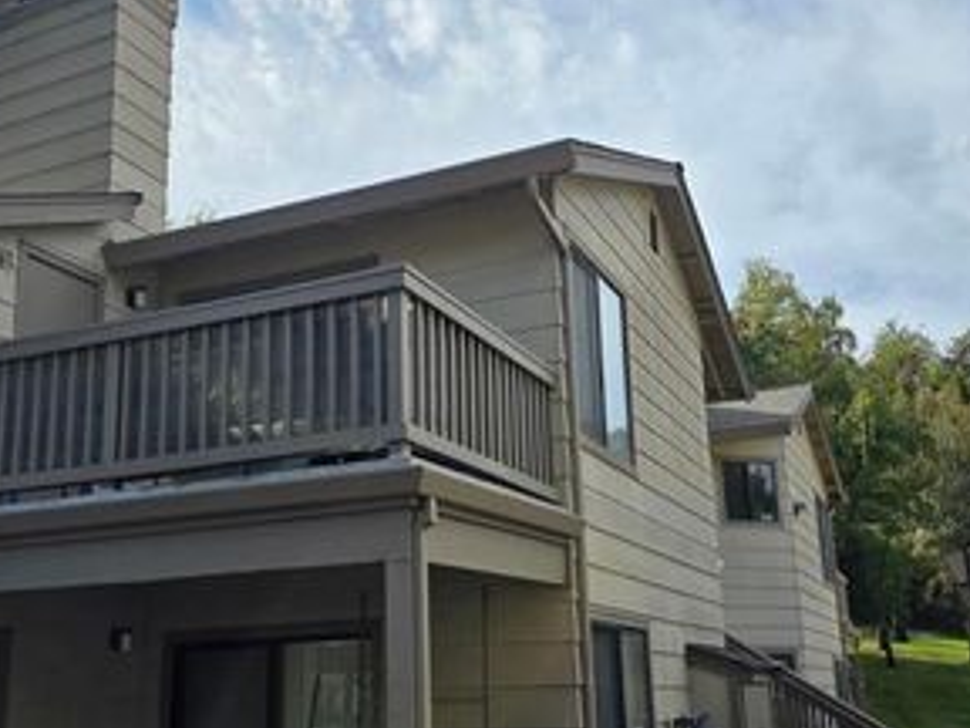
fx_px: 1121
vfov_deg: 35.9
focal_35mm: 40
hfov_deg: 46.7
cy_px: 389
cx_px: 434
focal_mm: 6.3
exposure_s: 1/7944
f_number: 1.7
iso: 64
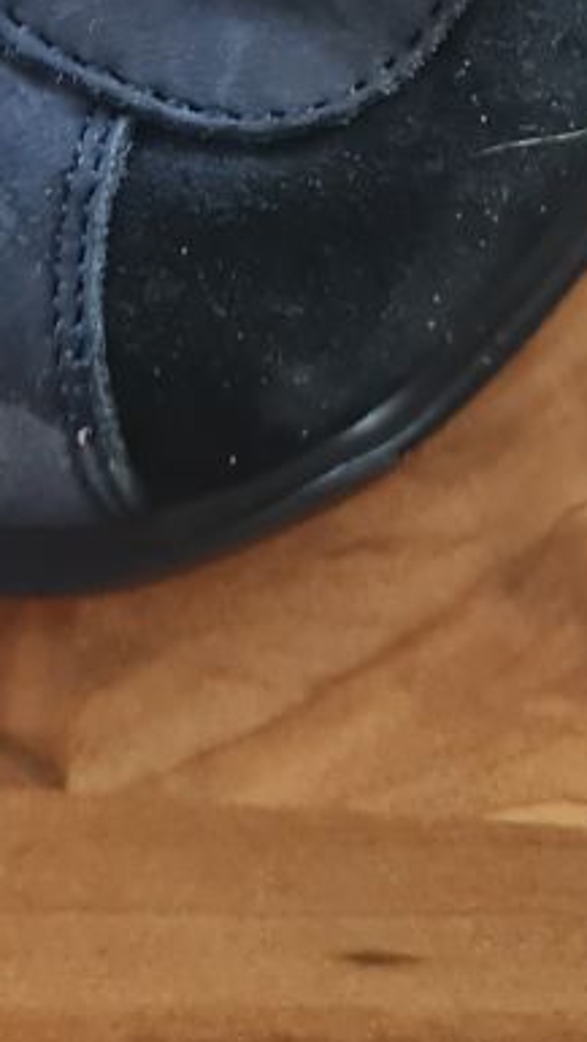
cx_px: 32
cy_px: -645
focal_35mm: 98
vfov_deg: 18.5
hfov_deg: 12.3
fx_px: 2708
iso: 400
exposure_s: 1/50
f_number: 1.8
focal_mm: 5.4
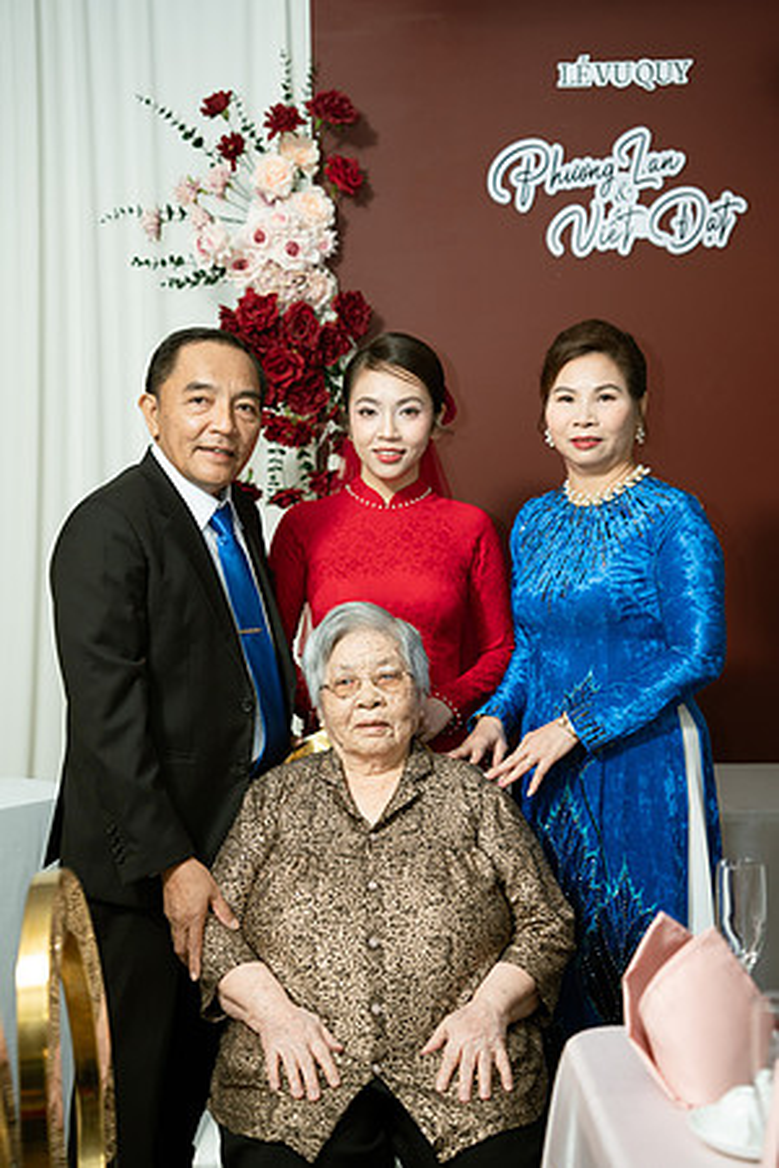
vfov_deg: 31.4
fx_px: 2077
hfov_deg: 21.2
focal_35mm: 64
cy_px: 584
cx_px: 390
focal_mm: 64
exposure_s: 1/200
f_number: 2.8
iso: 1600
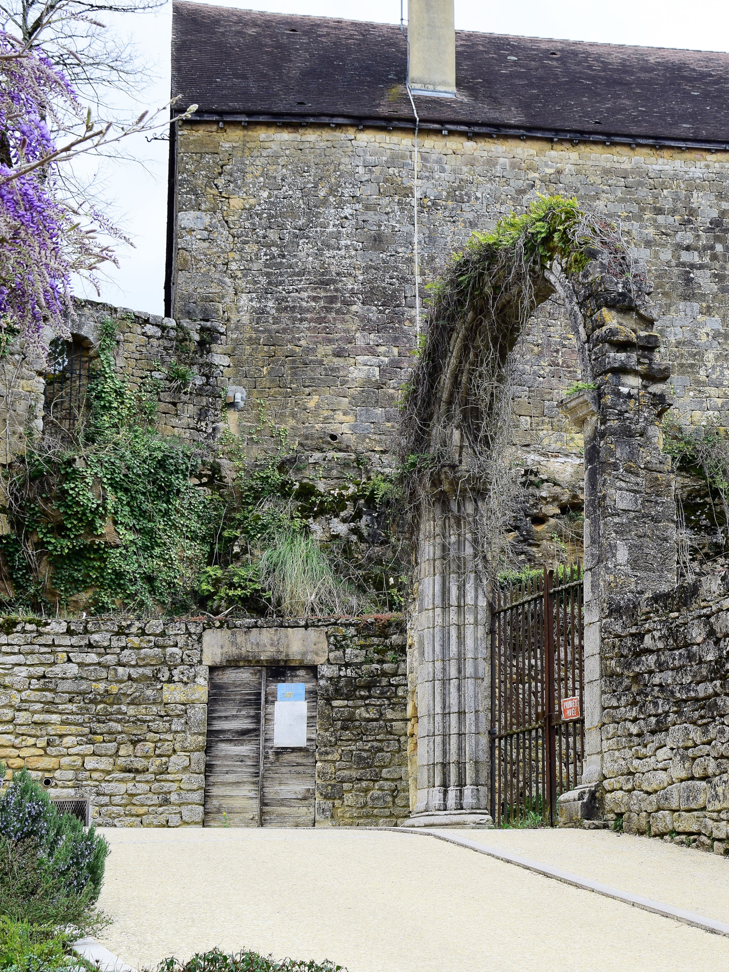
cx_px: 609
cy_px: 483
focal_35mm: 77
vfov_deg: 25.4
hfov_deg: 19.0
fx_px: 2155
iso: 200
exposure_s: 1/320
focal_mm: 35
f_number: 8
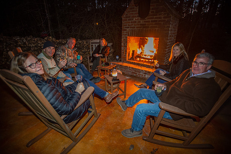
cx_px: 116
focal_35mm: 17
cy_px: 77
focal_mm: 17
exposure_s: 1/15
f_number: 2.8
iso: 2000
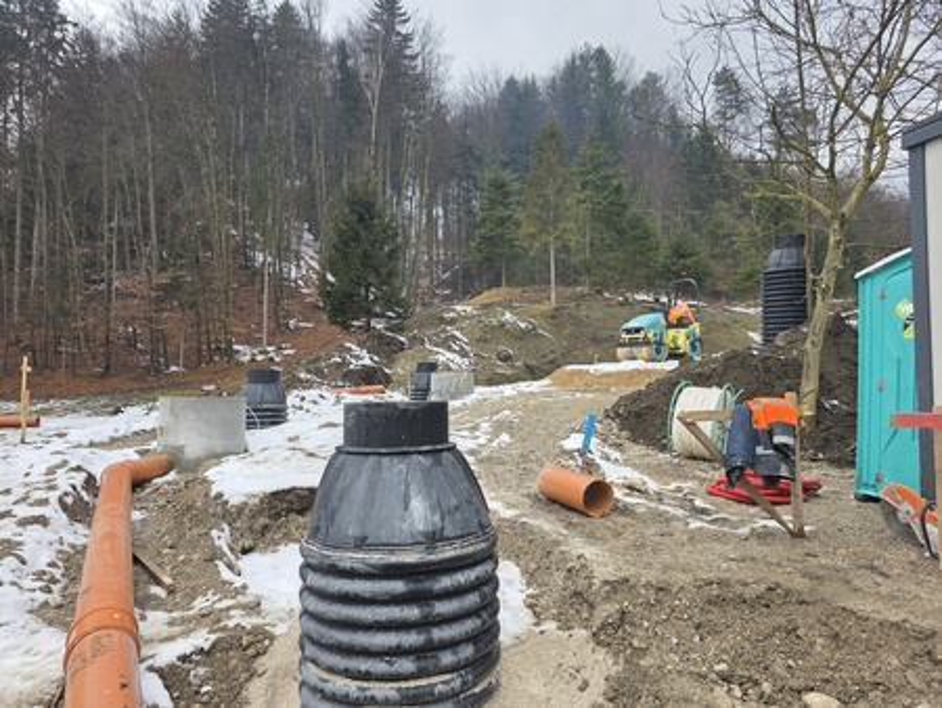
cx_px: 471
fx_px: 626
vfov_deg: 58.9
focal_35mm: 23
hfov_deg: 73.9
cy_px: 354
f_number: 1.7
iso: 25
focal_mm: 6.3
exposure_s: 1/359
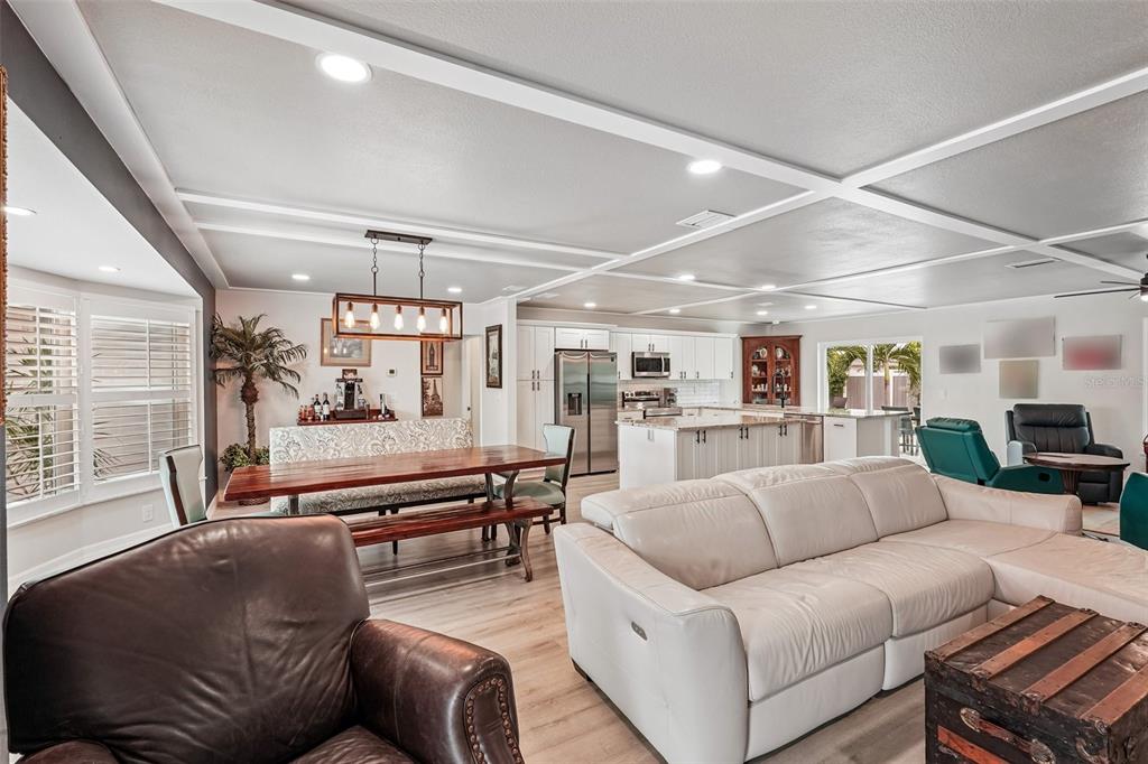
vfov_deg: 72.0
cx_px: 574
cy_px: 382
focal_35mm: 16
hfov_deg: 95.0
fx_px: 526
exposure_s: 1/20
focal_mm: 16.5
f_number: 8
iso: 400
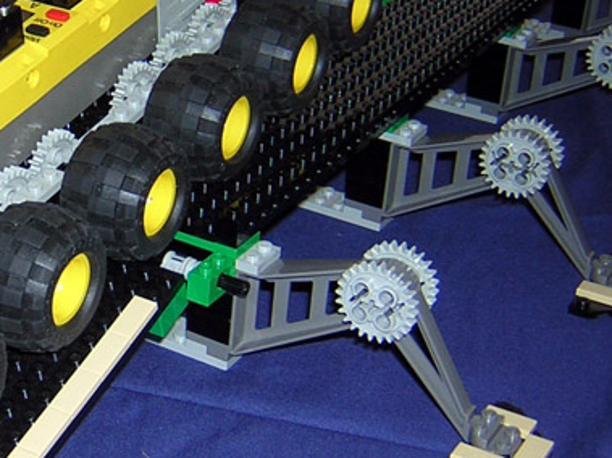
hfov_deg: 25.0
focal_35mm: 76
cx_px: 78
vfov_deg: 19.3
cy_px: 121
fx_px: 1343
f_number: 2.6
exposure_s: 1/60.1
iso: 100
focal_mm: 4.7
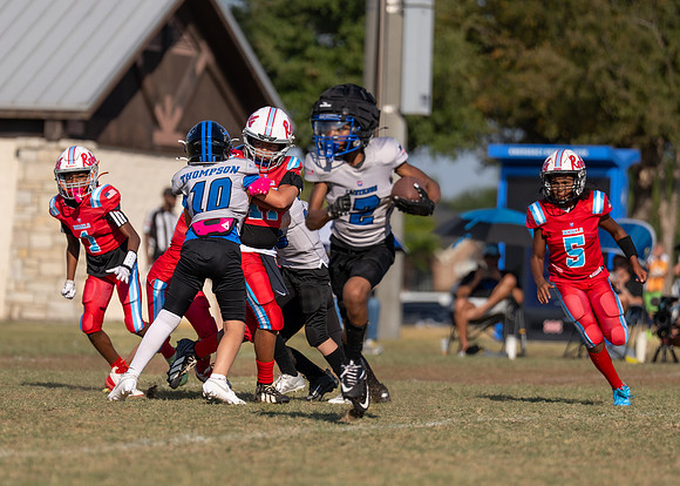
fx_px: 5945
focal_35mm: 308
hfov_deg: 6.5
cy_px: 265
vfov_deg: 4.7
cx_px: 260
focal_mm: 200
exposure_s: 1/3200
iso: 100
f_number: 3.2
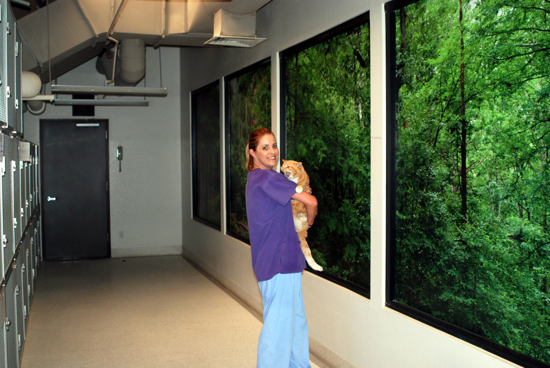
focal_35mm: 42
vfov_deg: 32.0
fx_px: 642
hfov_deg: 46.3
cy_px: 184
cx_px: 275
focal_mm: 28
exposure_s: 1/60
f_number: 2.8
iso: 200
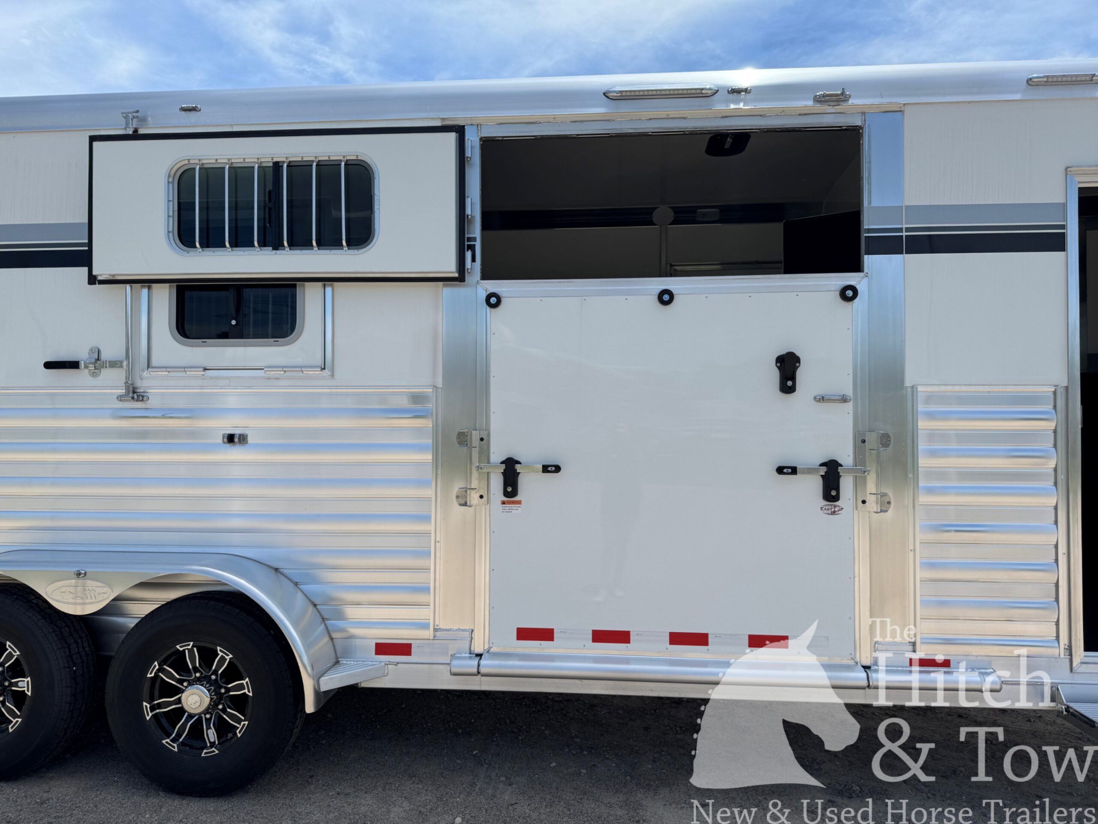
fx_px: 761
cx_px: 549
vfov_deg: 56.8
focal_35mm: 24
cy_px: 412
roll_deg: -2.1
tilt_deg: +0.9
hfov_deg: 71.6
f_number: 1.78
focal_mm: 6.76
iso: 80
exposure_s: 1/5814
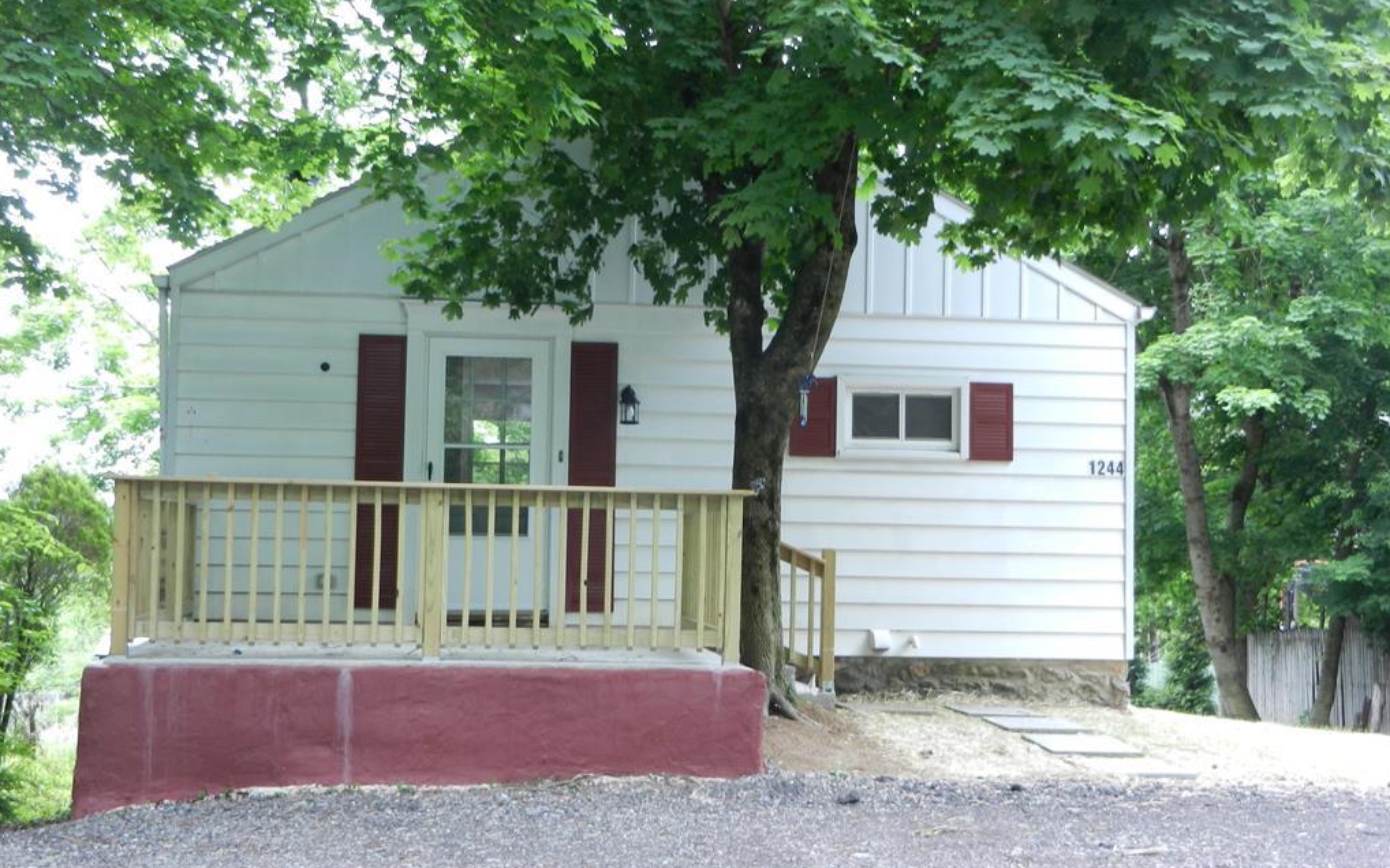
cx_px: 694
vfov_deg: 26.9
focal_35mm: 48
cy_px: 472
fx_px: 1818
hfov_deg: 41.8
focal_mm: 8.2
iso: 160
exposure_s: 1/60
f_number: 4.2
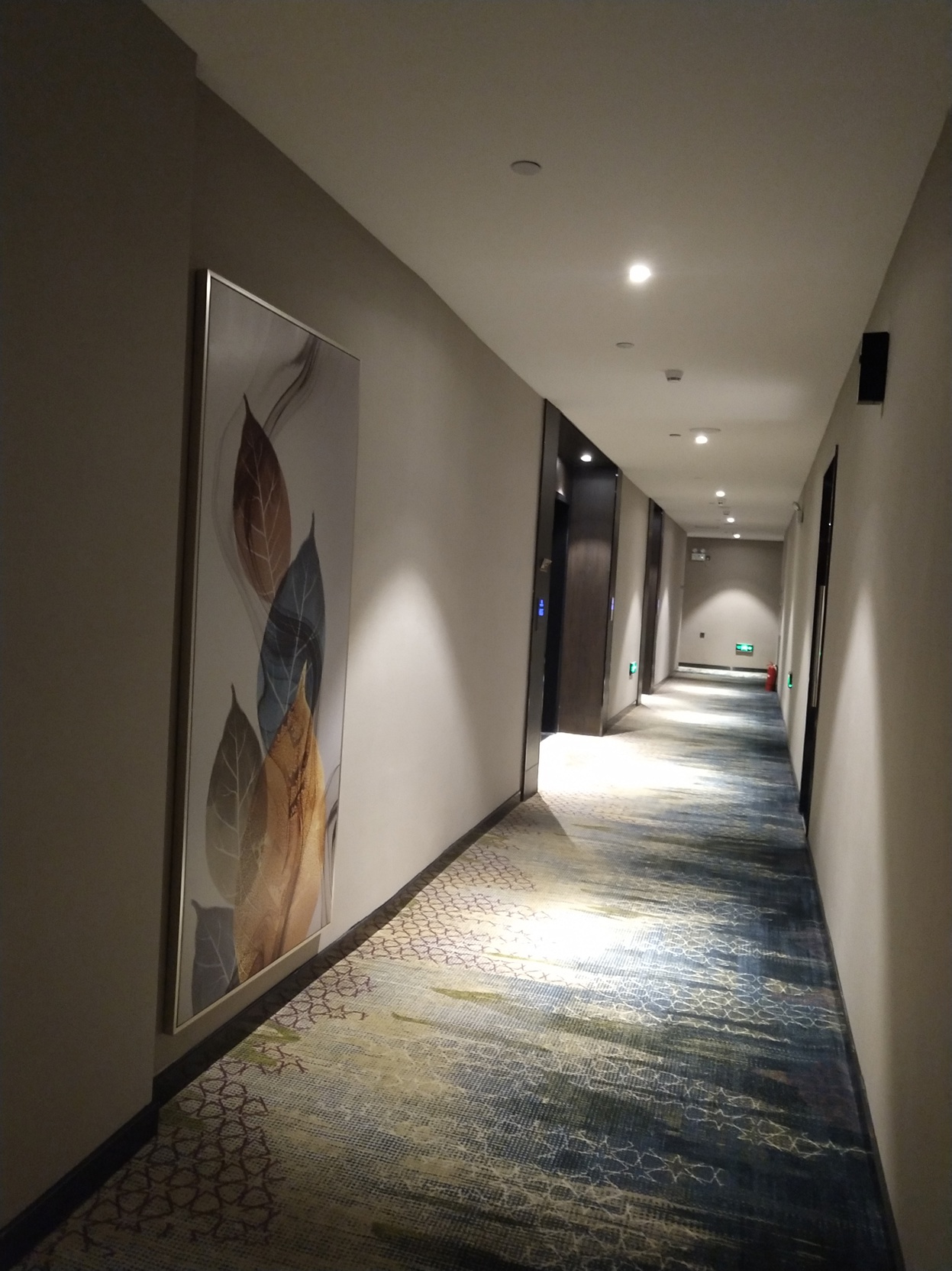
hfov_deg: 46.8
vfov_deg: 60.0
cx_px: 476
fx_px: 1100
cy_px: 636
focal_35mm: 30
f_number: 1.8
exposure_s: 1/16.7
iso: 809
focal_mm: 3.95
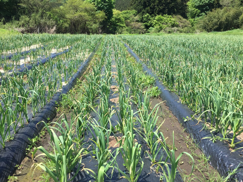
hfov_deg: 61.7
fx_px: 204
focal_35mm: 29
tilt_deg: -14.8
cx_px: 122
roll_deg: -3.2
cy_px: 91
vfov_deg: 48.2
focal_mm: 4.15
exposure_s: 1/1041
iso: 32
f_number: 2.2
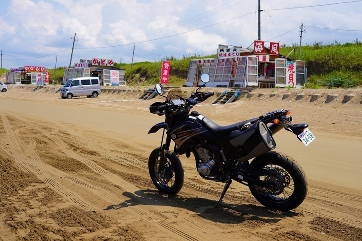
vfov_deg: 28.7
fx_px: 473
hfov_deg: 41.9
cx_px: 180
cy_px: 123
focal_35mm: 47
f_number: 5.6
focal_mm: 45
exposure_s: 1/640
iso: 100
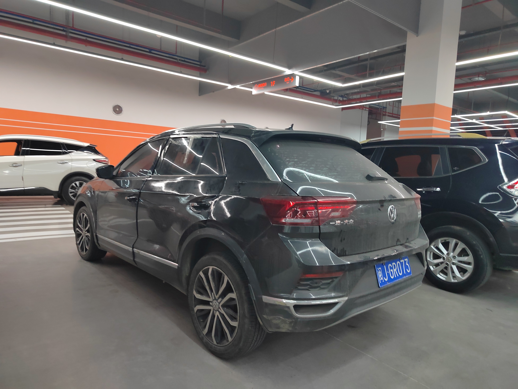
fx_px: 344
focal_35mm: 23
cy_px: 194
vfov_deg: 58.9
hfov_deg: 73.9
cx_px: 259
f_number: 1.9
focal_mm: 5.52
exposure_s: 1/40
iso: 2209
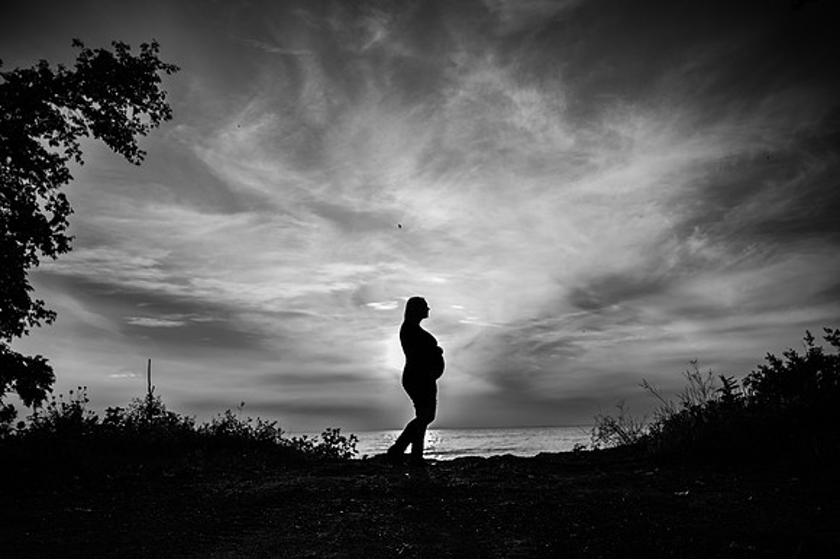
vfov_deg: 44.9
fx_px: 676
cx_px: 420
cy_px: 280
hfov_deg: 63.7
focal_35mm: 29
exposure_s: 1/1250
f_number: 4
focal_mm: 29
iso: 125
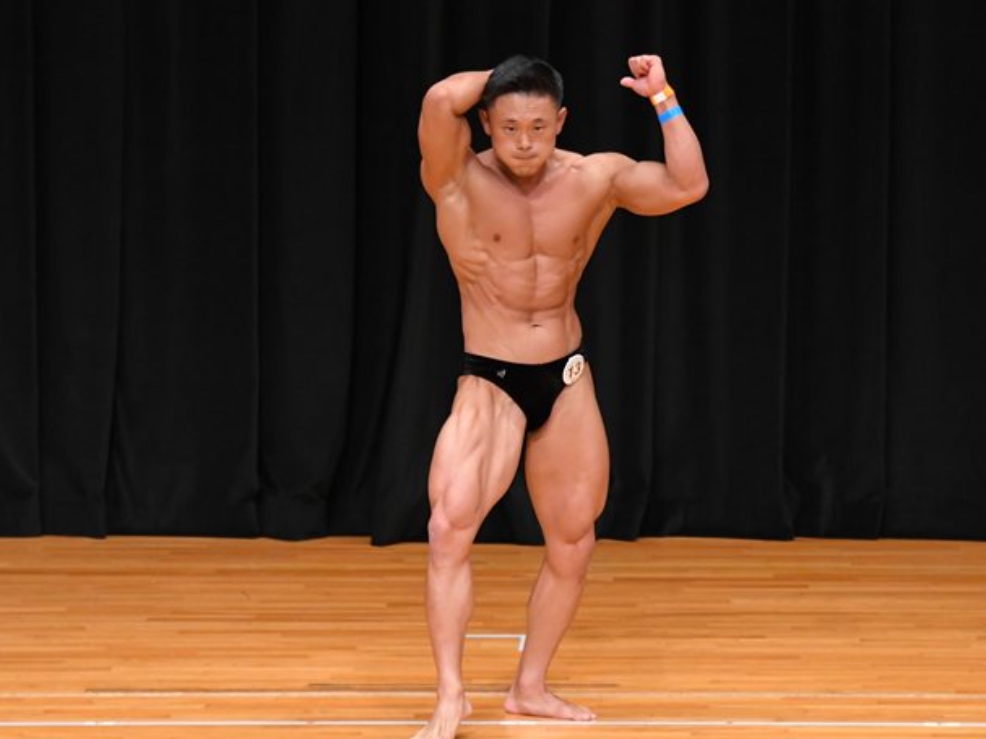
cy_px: 378
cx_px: 569
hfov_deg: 5.7
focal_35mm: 350
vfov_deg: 4.2
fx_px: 9967
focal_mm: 190
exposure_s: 1/400
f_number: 5.6
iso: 4000
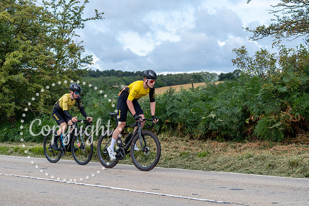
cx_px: 154
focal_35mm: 70
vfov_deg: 19.5
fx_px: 601
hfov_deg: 28.8
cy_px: 103
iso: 200
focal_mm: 70
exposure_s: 1/800
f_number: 4
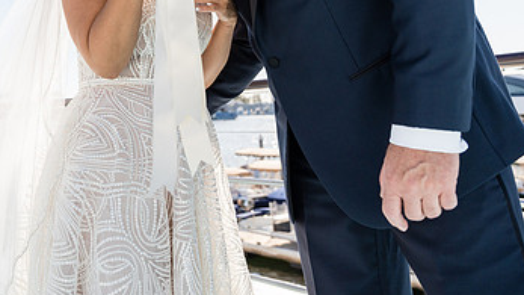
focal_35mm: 42
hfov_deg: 46.7
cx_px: 134
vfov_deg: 27.1
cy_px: 14
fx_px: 583
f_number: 3.5
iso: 320
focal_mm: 24
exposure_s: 1/3200
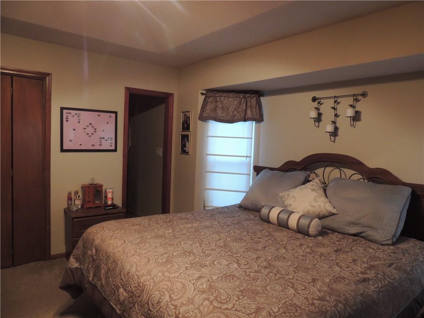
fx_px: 294
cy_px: 159
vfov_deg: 56.8
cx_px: 212
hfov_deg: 71.6
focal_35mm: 24
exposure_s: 1/13
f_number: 3
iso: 400
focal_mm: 4.3
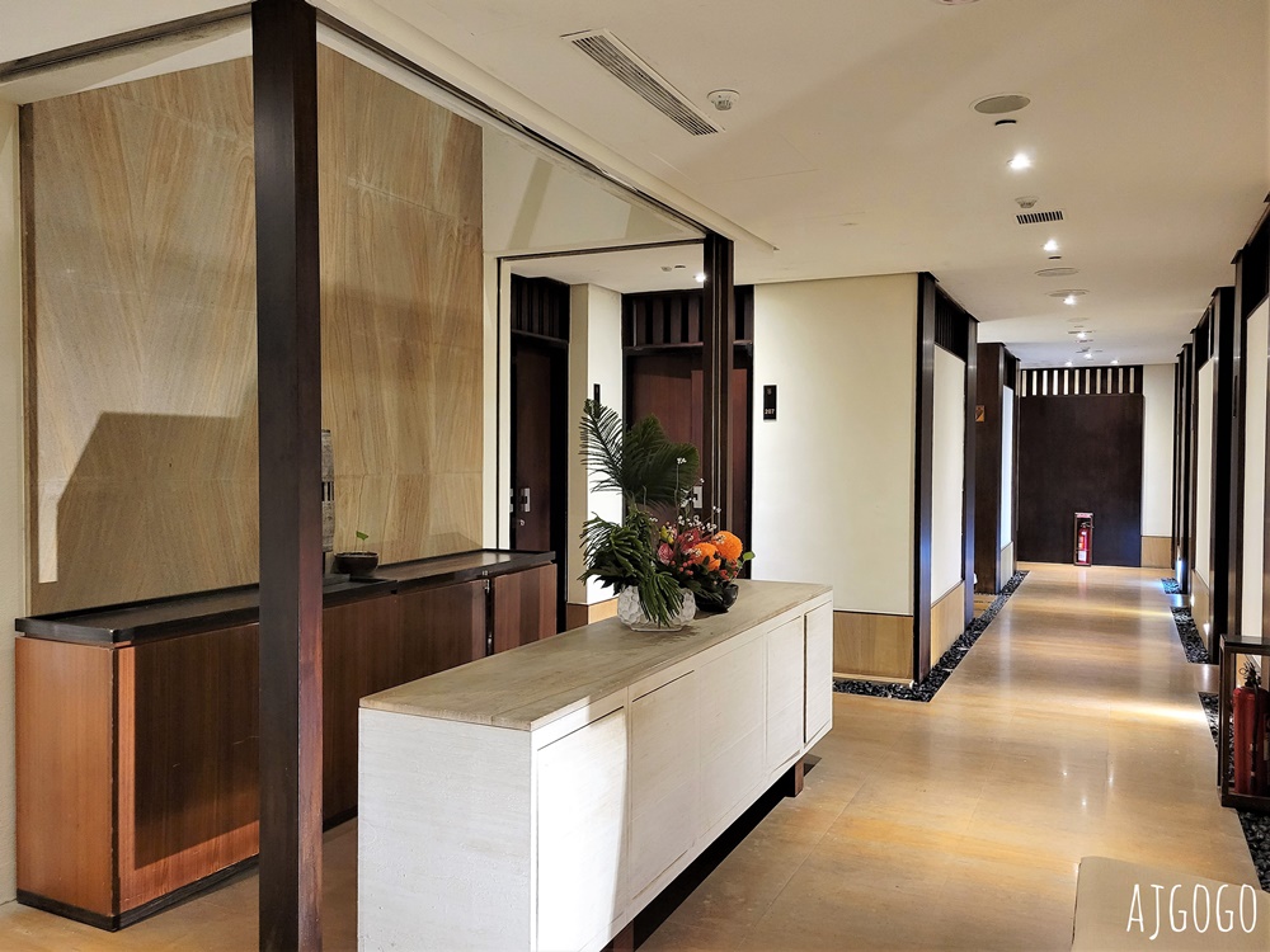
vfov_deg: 53.1
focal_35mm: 26
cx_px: 635
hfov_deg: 67.3
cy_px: 476
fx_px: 954
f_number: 1.8
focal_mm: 5.4
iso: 500
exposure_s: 1/24
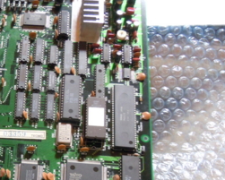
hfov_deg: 25.5
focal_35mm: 70
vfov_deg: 21.6
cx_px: -13
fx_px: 466
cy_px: 140
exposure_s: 1/4
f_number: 3.5
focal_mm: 5.4
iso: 400
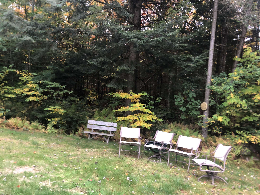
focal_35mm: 28
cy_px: 98
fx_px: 210
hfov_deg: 63.4
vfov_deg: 49.7
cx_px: 130
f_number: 1.8
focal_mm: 3.99
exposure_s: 1/24
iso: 40
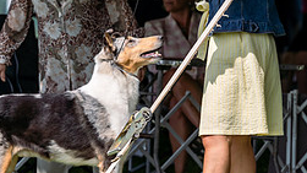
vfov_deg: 2.2
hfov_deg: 3.8
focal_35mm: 563
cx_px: 56
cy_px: 36
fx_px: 4582
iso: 100
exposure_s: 1/1000
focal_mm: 200
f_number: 5
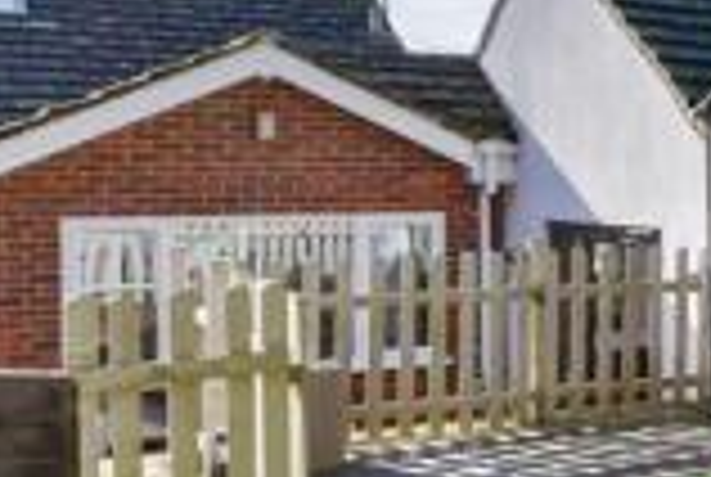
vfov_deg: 22.0
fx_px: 1227
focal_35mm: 62
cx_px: 1235
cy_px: 187
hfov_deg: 22.1
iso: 1250
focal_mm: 10
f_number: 8
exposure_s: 1/1600
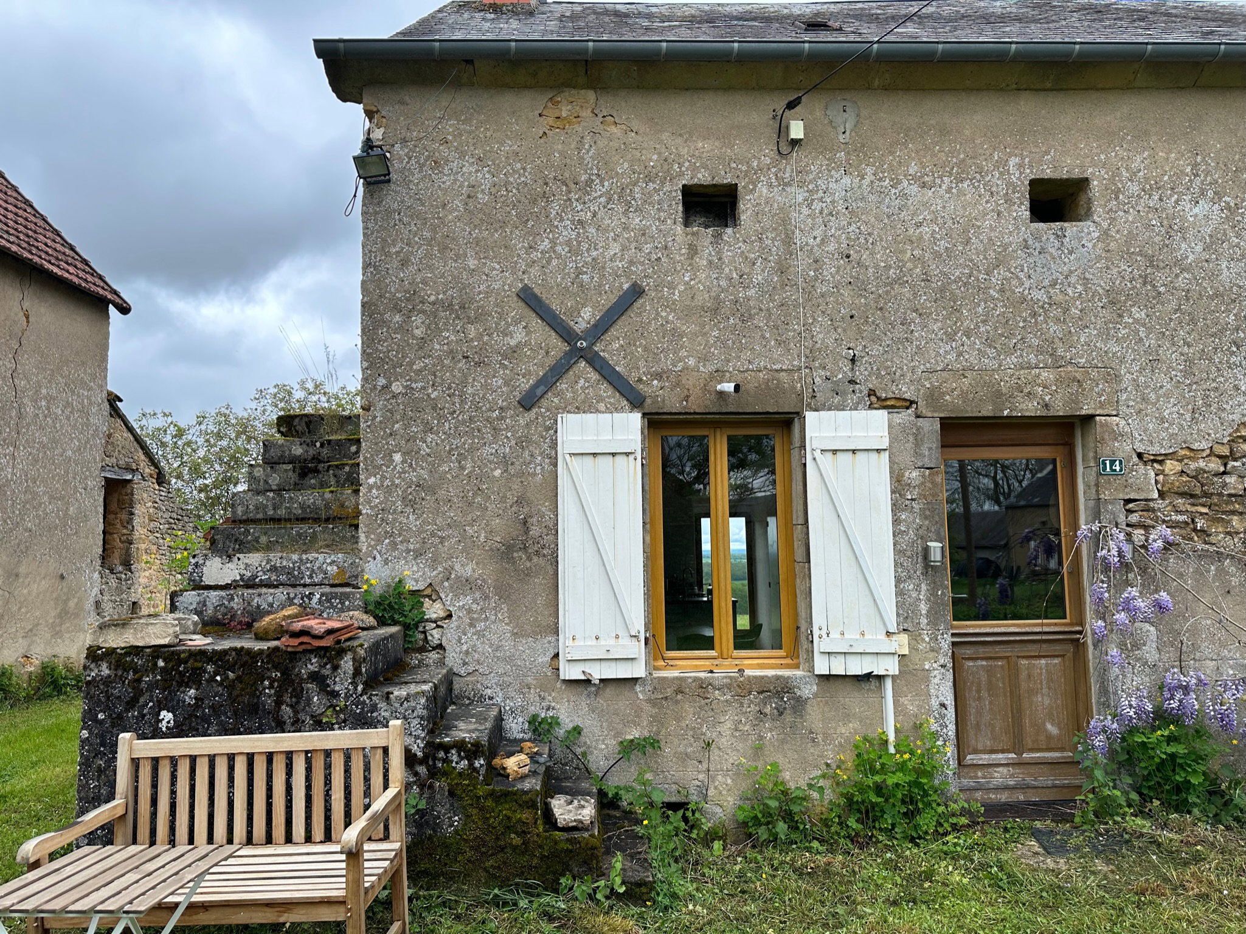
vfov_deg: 56.8
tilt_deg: +4.4
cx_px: 623
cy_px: 467
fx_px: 864
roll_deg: +1.0
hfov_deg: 71.6
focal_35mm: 24
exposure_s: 1/918
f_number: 1.78
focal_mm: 6.86
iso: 80
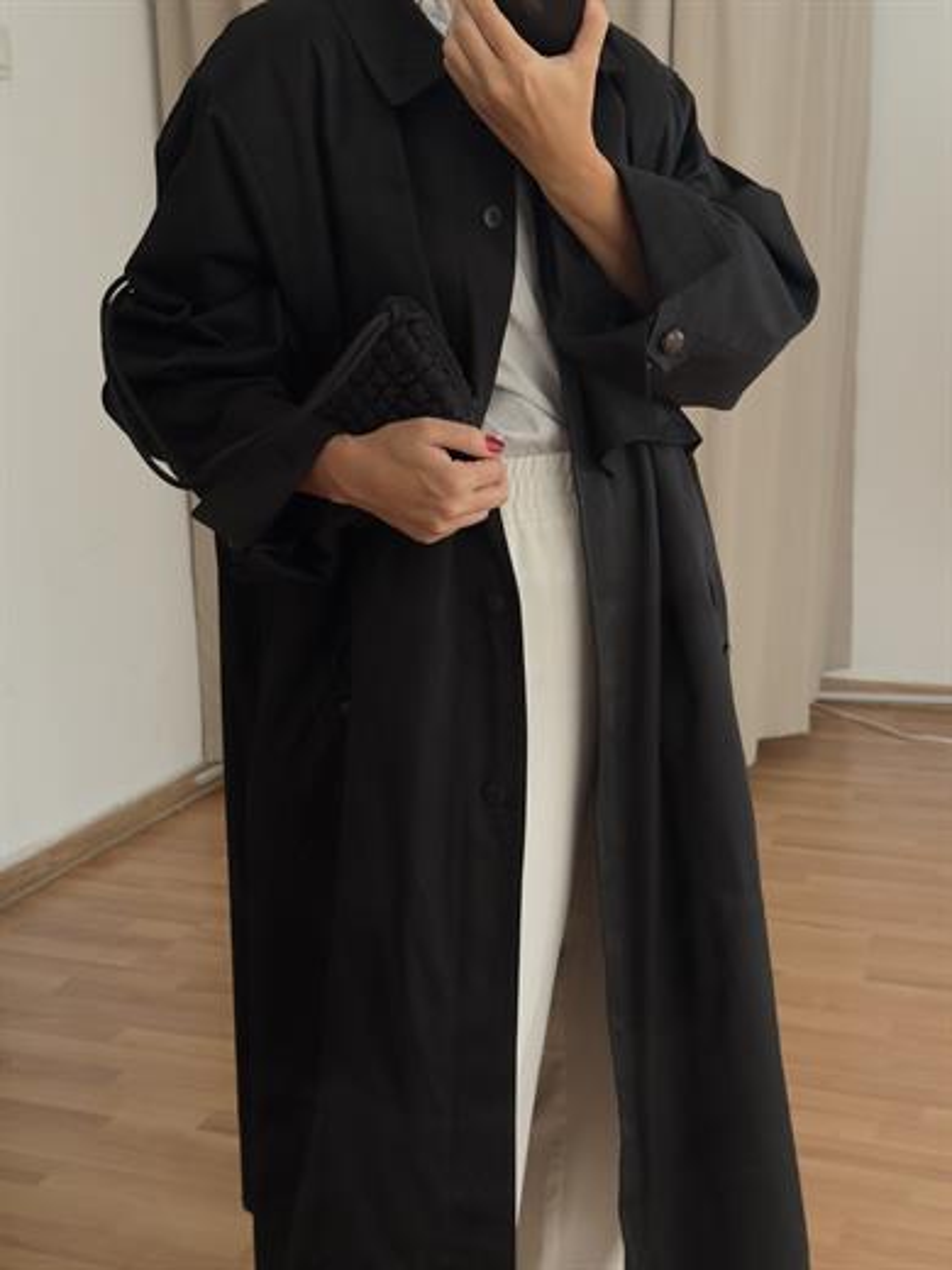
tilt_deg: -27.4
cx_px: 476
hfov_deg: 30.3
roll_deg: +1.0
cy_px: 635
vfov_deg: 39.7
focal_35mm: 48
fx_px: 1760
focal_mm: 6.76
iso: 80
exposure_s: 1/100
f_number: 1.78
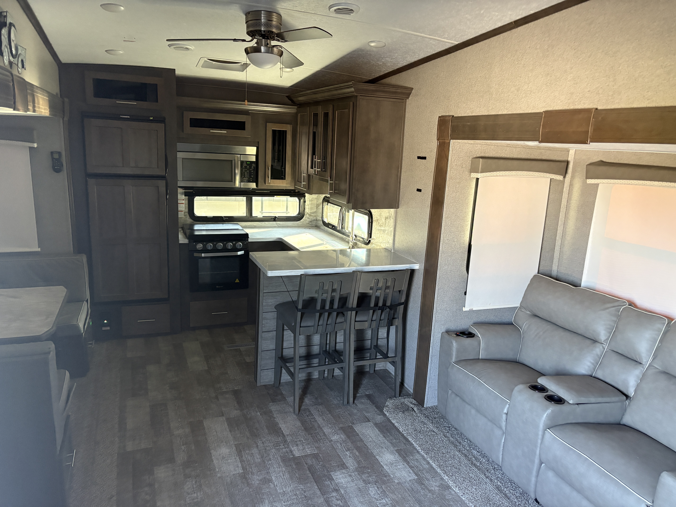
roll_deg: -2.8
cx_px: 338
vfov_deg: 53.1
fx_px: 508
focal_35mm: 26
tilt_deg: -12.8
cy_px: 254
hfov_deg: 67.3
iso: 400
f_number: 1.6
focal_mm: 5.96
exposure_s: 1/60
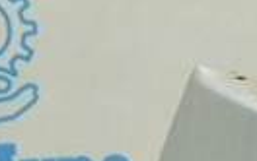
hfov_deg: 8.7
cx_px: 366
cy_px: 626
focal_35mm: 237
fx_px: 1663
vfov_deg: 5.0
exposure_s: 1/60
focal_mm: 20
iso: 400
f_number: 3.5
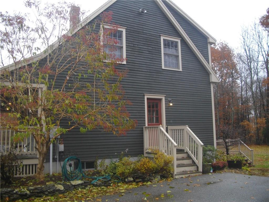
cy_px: 101
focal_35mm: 31
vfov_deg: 45.4
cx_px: 134
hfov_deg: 58.4
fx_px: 241
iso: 100
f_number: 2.9
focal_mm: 5.7
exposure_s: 1/200
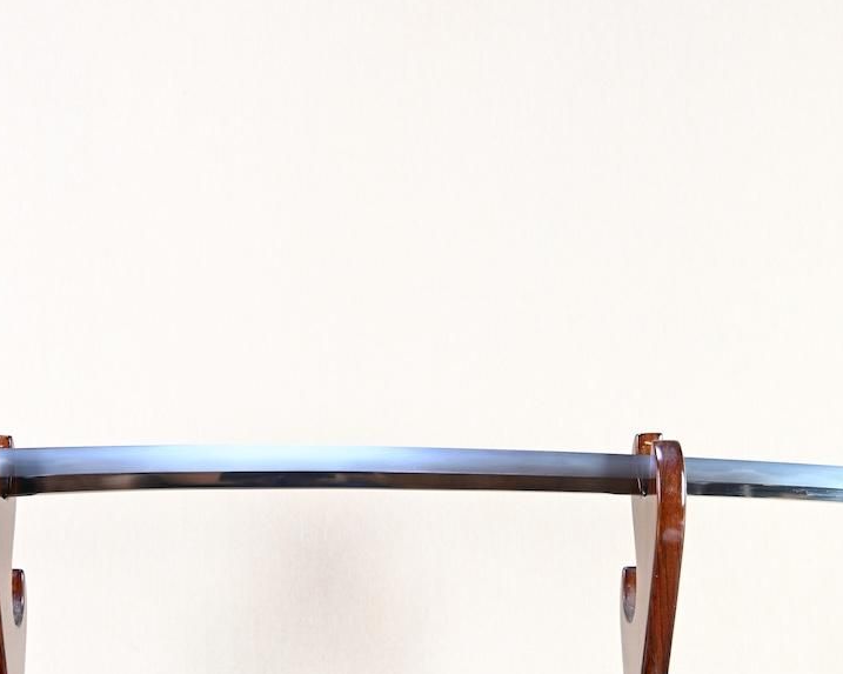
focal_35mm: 55
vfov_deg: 27.5
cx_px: 342
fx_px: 1372
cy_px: 430
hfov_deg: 34.1
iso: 100
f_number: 3.5
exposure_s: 1/1.6
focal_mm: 20
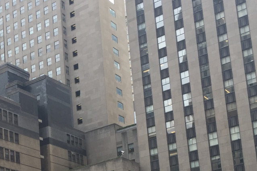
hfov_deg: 26.3
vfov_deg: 17.2
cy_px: 213
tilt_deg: +11.6
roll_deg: +1.8
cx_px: 40
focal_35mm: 75
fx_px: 536
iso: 32
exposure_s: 1/449
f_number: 2.2
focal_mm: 4.15
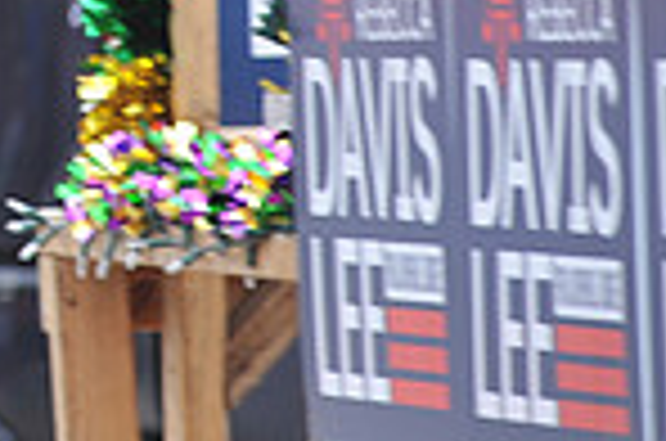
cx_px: -477
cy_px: -342
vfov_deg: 1.7
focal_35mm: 786
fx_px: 14510
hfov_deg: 2.6
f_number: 6.3
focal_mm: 200
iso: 250
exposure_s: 1/80
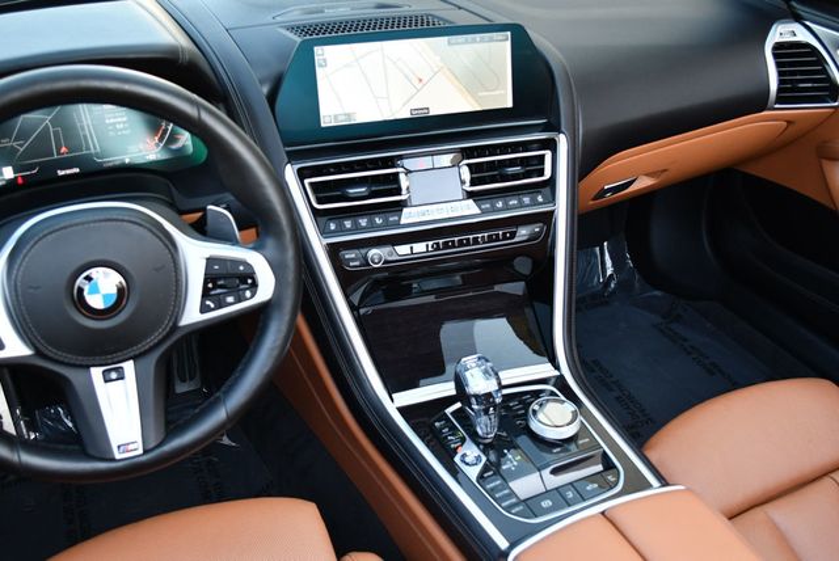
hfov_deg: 53.1
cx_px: 420
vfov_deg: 36.9
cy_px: 280
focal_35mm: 36
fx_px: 840
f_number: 3.5
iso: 640
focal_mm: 18
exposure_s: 1/250
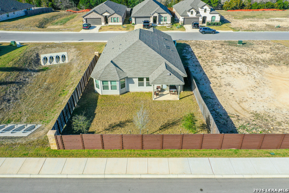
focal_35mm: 28
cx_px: 144
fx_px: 225
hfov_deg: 65.5
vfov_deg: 46.4
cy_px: 96
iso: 100
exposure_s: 1/500
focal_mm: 10.26
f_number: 5
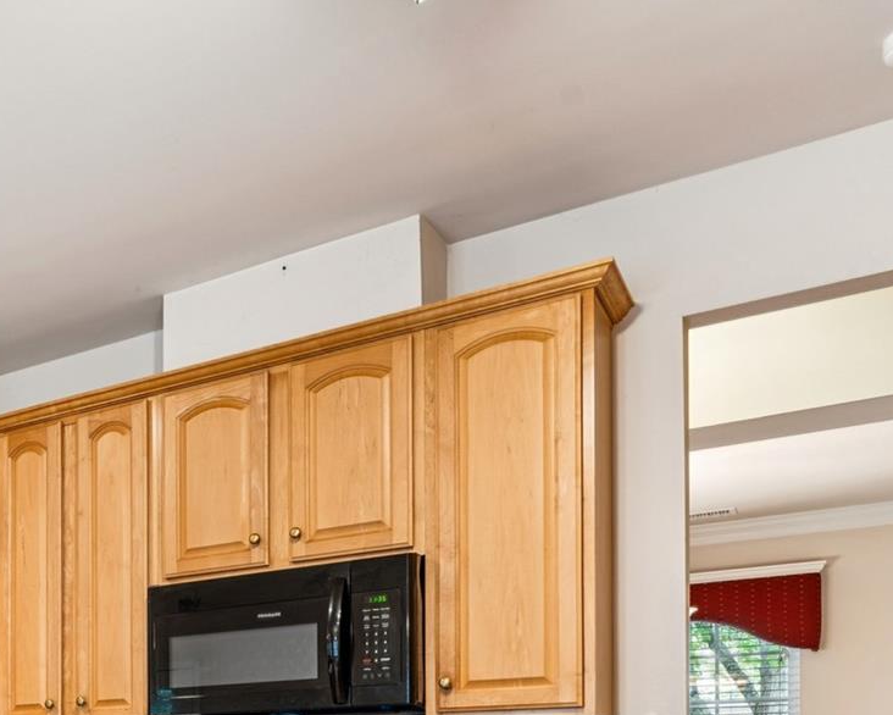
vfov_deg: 31.1
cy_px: 791
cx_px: -189
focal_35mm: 43
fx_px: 1131
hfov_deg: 34.2
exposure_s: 1/1.25
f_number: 9
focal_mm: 16.3
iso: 100
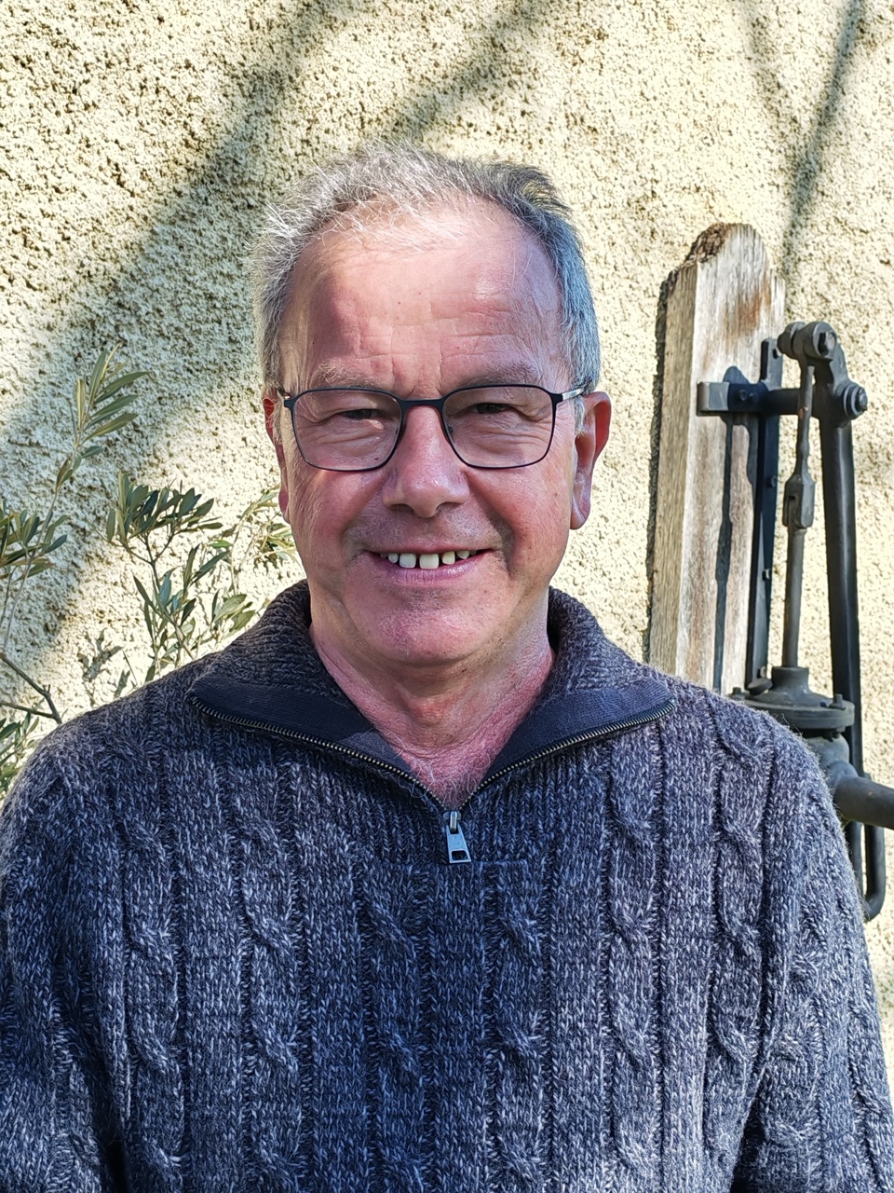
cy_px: 596
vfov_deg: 35.5
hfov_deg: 27.0
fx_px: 1859
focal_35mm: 54
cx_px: 447
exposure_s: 1/270
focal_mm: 6.12
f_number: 1.9
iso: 50
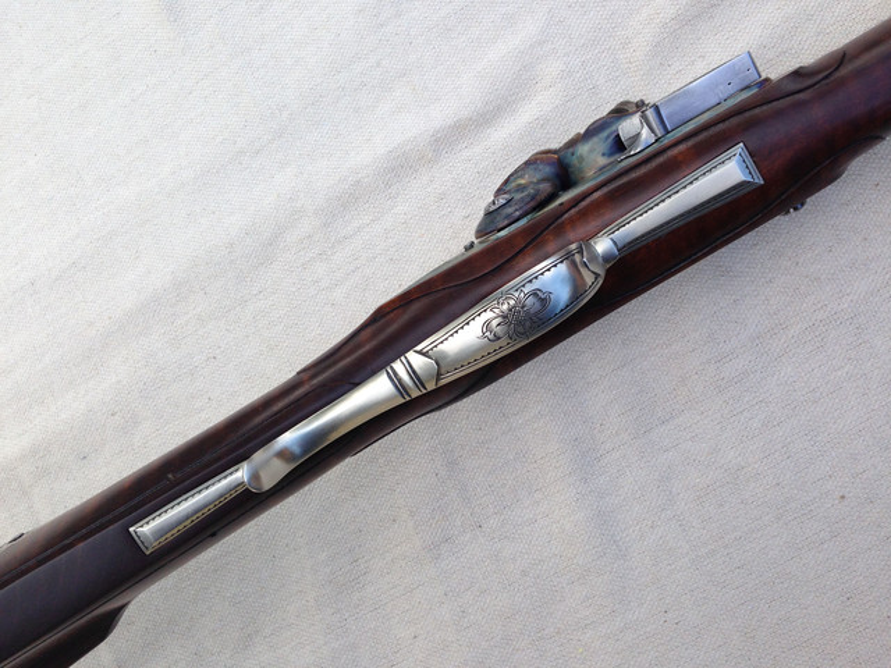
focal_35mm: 33
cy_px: 334
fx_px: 849
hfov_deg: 55.4
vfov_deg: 42.9
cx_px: 446
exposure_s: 1/242
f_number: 2.4
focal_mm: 4.12
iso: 50
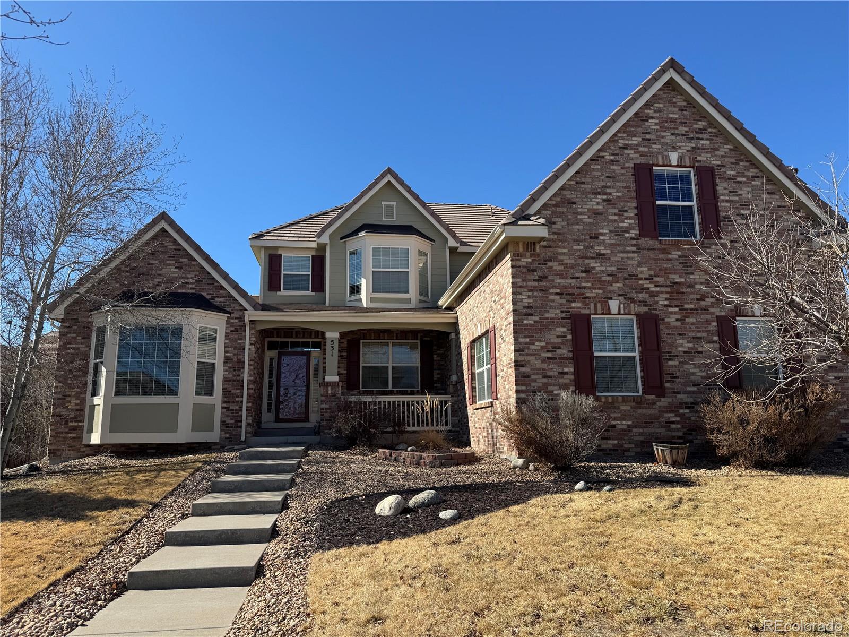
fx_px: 589
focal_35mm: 24
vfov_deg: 56.8
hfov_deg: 71.6
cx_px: 424
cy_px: 318
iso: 80
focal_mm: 6.76
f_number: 1.78
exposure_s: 1/3413
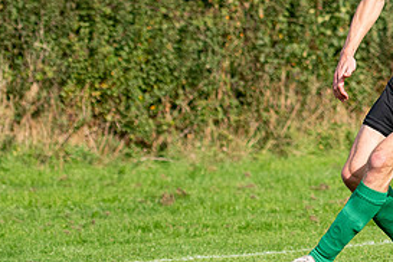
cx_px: 480
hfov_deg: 6.3
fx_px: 3526
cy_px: 45
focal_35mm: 323
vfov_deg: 4.3
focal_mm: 82
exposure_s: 1/5000
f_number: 2.8
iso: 320
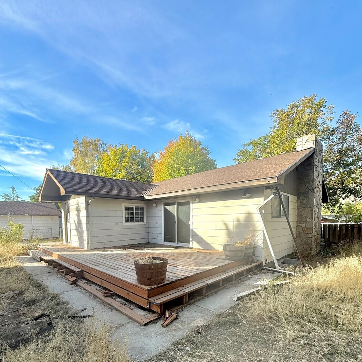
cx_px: 183
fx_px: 201
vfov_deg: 81.9
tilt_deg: -2.3
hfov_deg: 84.0
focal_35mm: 17
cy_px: 232
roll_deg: +0.1
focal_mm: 2.22
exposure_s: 1/701
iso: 50
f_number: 2.2
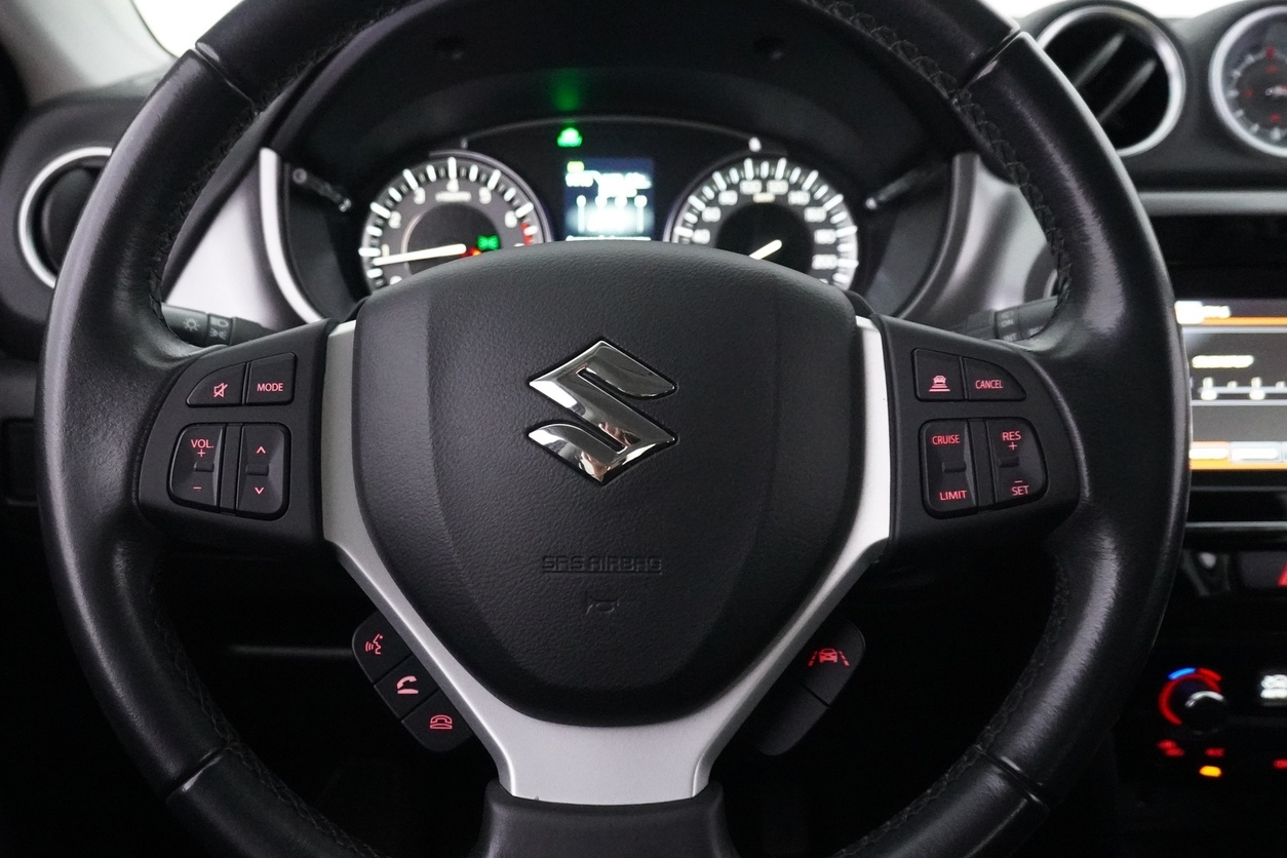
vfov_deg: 42.3
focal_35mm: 31
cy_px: 424
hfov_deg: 60.2
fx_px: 1108
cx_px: 594
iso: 6400
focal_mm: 16
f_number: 3.5
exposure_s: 1/60
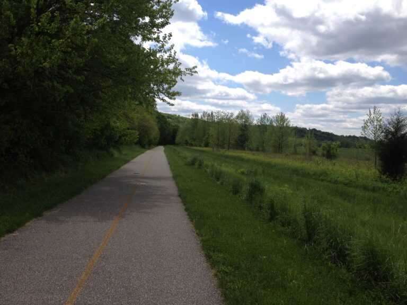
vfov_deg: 40.7
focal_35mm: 35
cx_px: 204
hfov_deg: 52.6
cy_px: 152
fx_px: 412
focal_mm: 4.28
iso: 50
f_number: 2.4
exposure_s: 1/1972
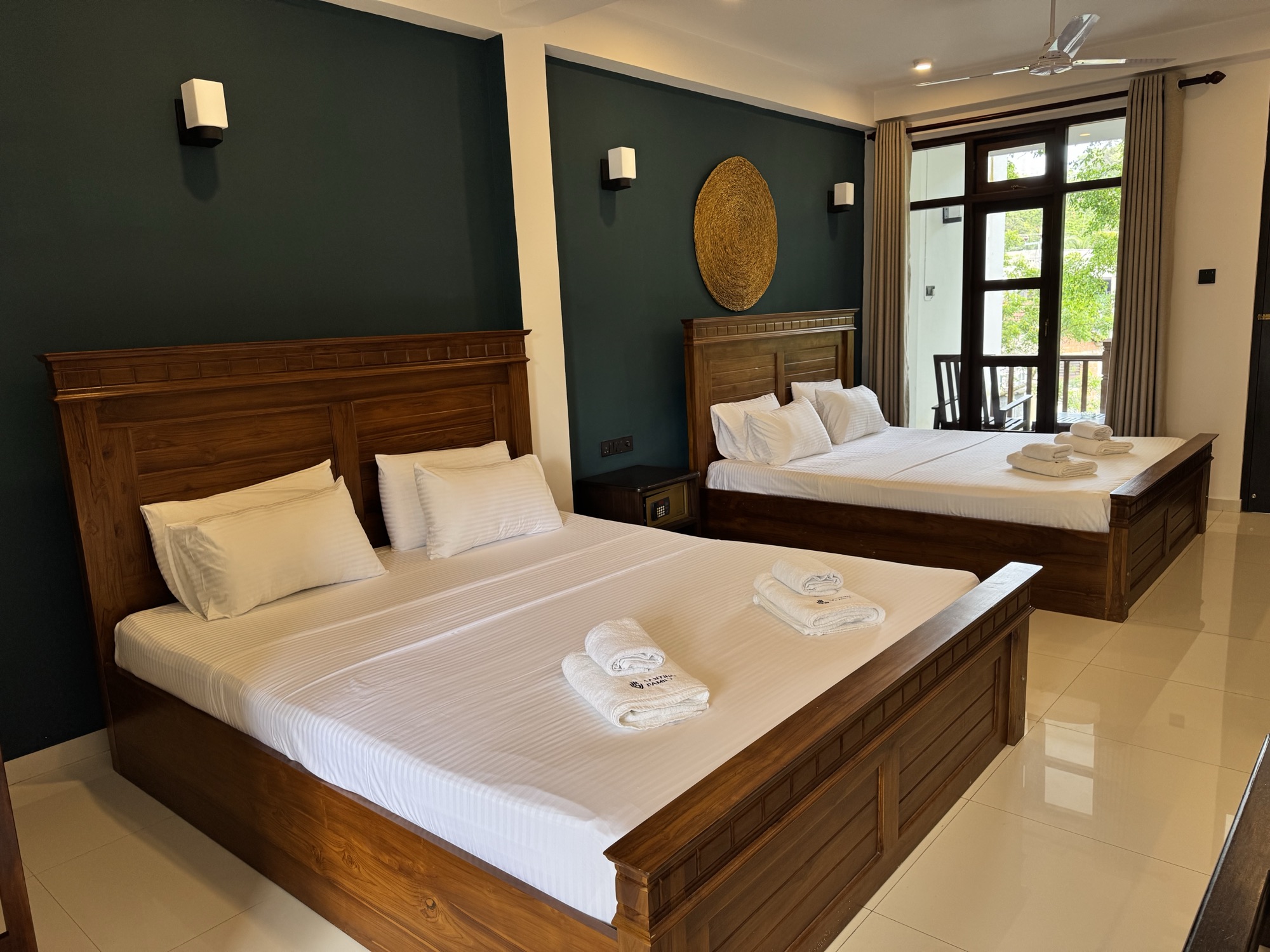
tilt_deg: -11.6
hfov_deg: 71.6
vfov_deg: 56.8
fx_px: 881
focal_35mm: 24
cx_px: 635
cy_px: 476
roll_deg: +3.7
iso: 80
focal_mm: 6.76
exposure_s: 1/100
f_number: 1.78
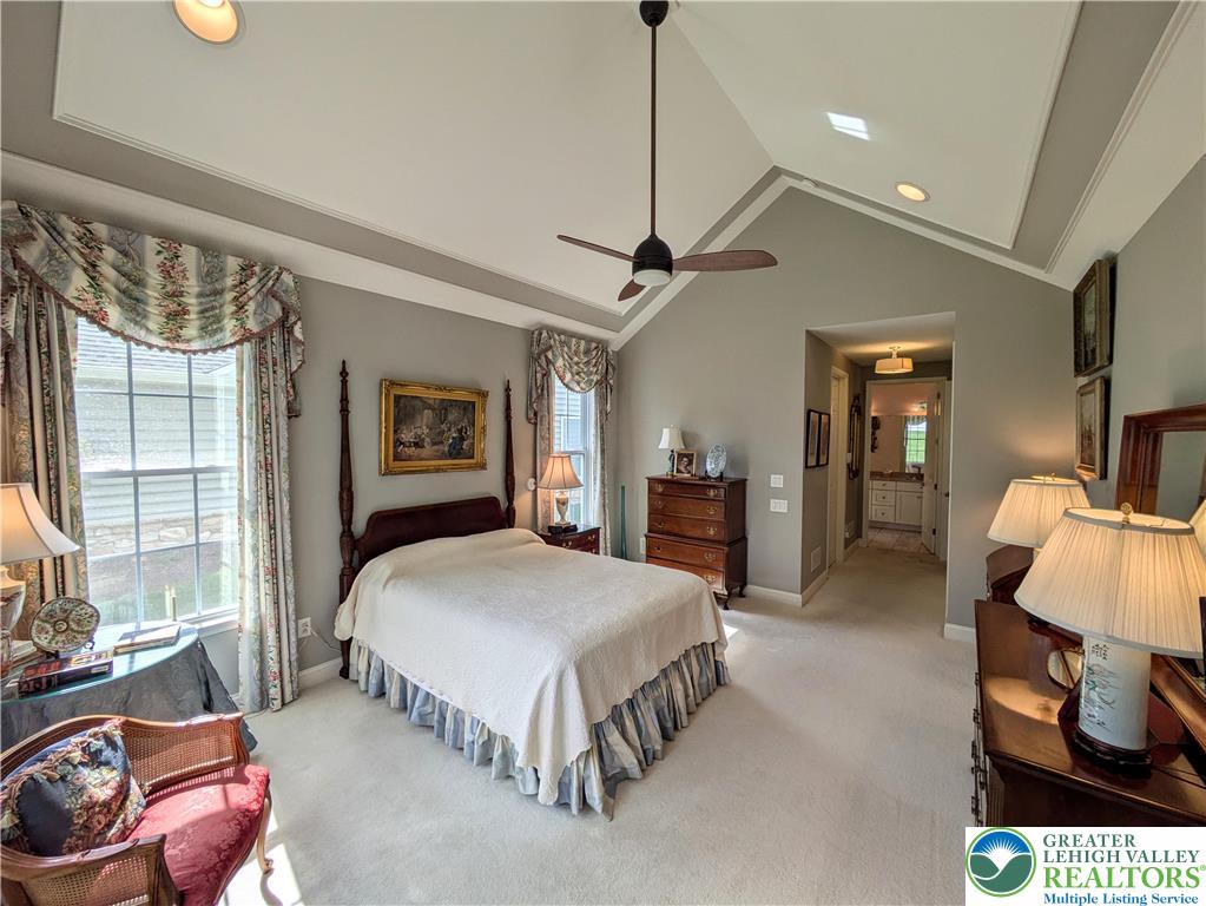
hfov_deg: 102.0
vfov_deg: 85.7
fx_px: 488
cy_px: 453
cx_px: 603
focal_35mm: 14
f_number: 2.2
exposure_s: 1/289
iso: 48
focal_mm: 1.83
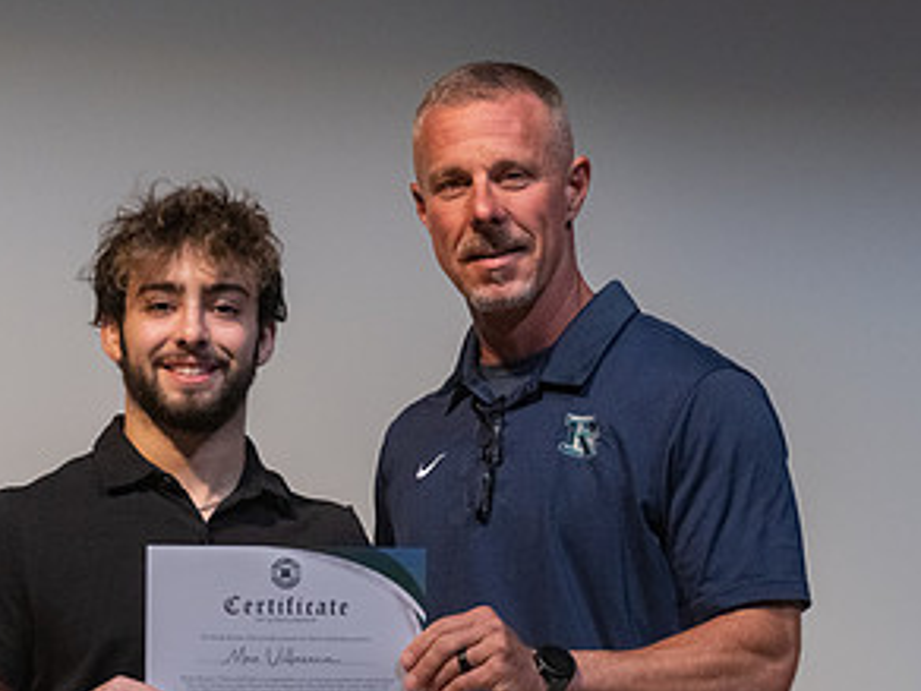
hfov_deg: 5.9
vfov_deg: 4.4
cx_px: 423
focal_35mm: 336
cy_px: 428
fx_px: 8940
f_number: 4
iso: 5000
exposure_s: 1/320
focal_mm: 176
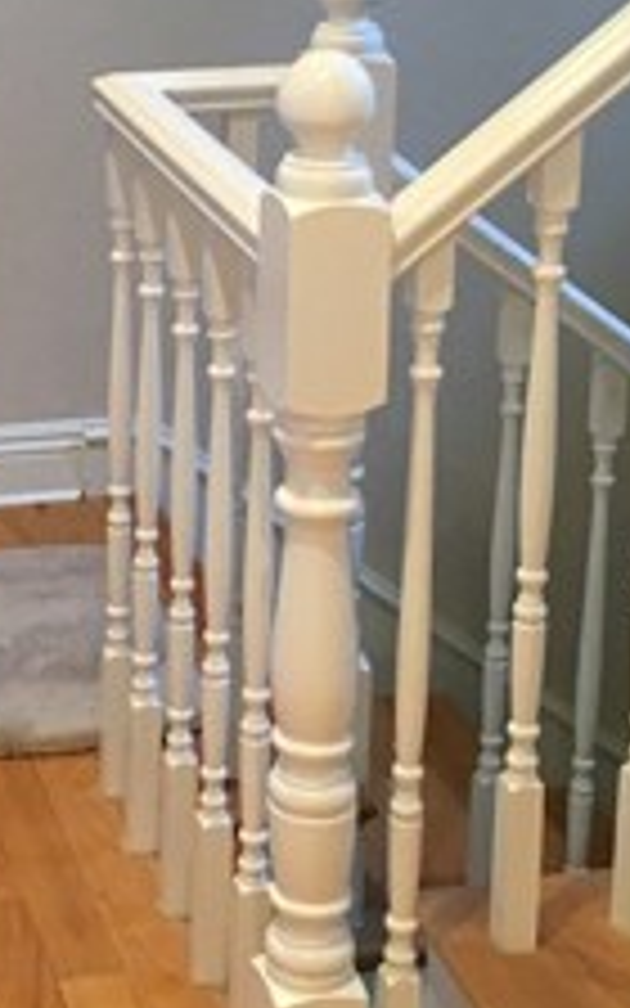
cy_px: 238
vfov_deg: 23.3
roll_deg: +0.9
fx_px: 2417
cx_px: 4
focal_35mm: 88
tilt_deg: -15.5
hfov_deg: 14.6
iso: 160
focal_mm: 4.15
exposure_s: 1/30
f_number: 2.2
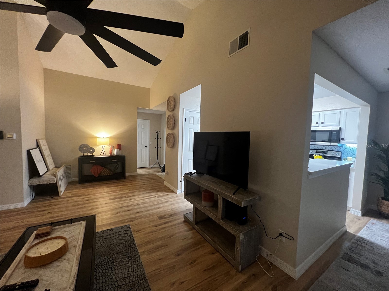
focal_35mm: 13
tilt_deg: -3.4
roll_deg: -2.1
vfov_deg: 89.9
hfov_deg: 106.2
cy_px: 146
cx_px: 194
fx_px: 146
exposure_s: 1/60
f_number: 1.8
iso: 400
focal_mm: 1.57
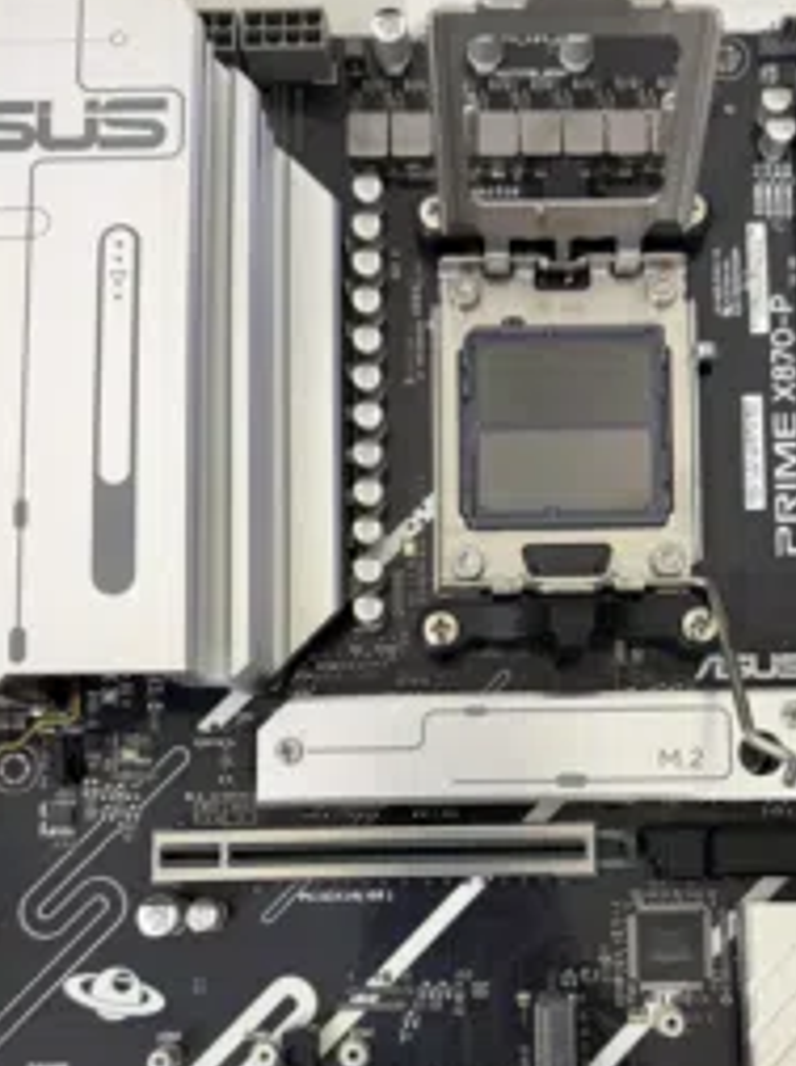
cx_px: 518
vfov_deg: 48.4
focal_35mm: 38
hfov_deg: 37.3
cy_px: 691
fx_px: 1168
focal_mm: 6.76
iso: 640
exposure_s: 1/33
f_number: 1.78
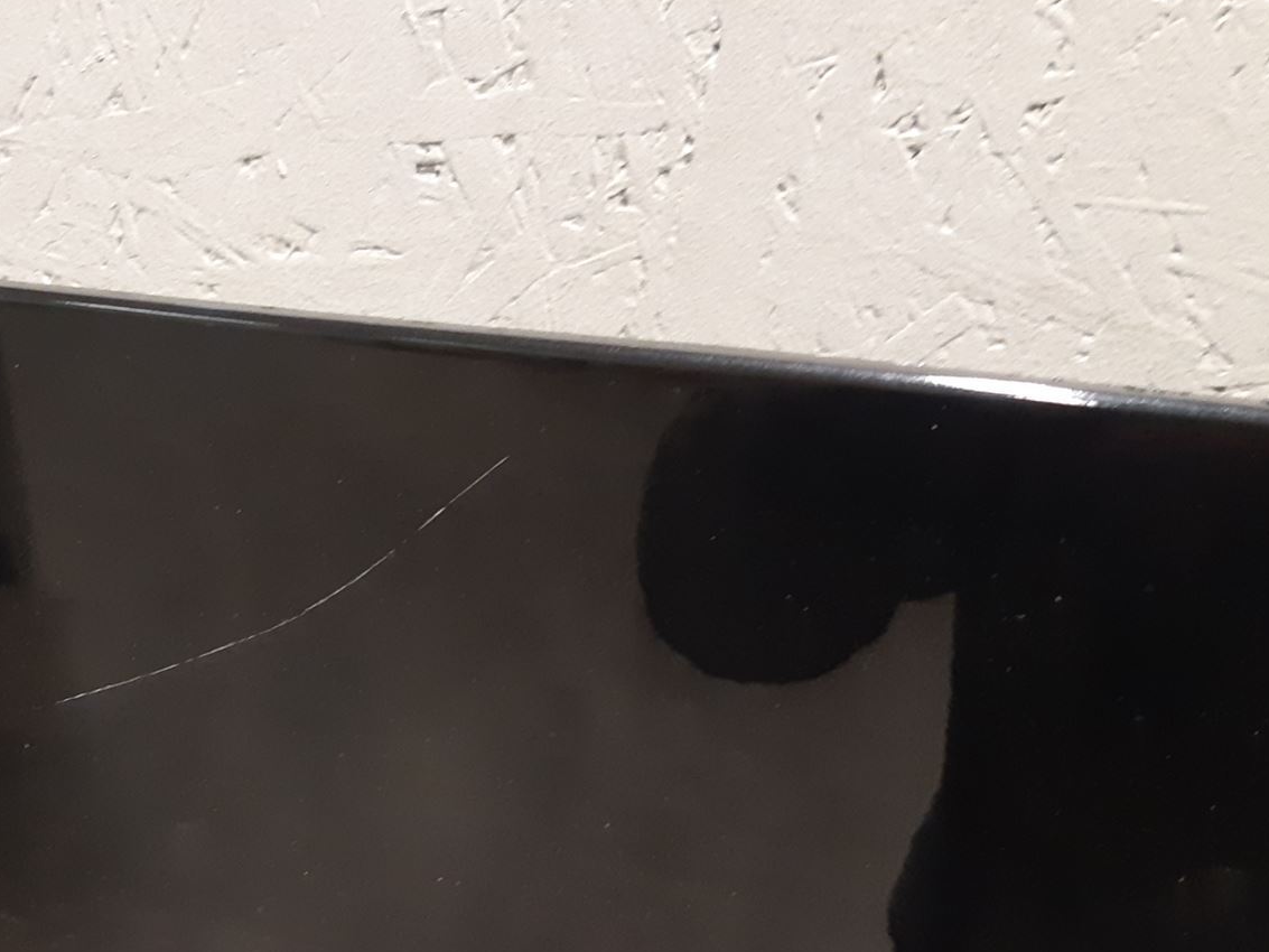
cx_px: 261
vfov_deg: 30.7
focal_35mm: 47
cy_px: 618
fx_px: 1723
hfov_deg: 38.9
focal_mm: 3.93
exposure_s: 1/33
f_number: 1.7
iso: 250
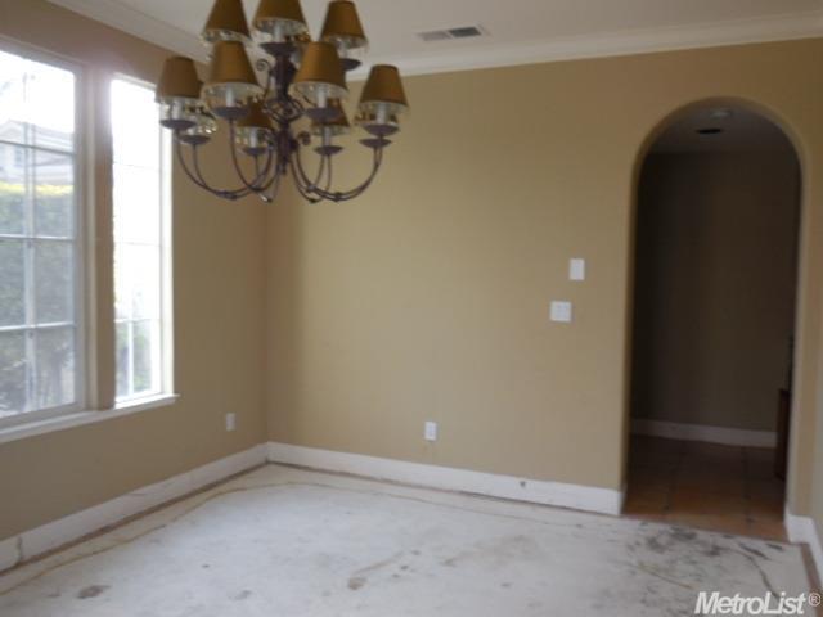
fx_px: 713
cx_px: 412
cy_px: 308
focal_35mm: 30
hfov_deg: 60.0
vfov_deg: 46.8
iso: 125
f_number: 3.2
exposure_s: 1/40
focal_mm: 5.3
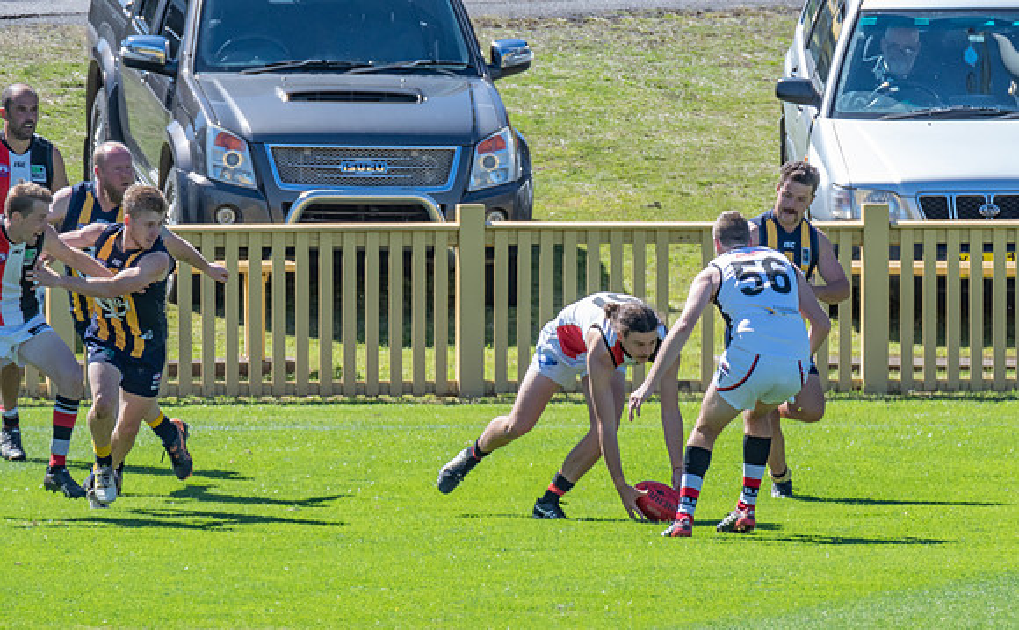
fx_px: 33124
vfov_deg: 1.1
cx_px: 659
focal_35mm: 1196
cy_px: 429
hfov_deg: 1.8
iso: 800
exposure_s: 1/800
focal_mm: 600
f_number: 11
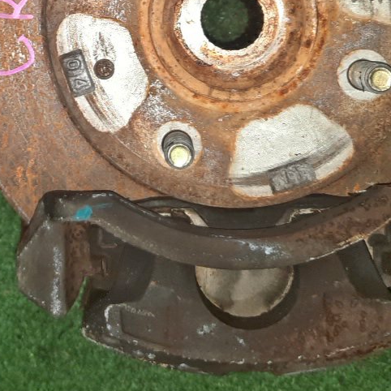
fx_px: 843
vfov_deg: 24.9
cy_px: 5
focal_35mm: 66
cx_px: 54
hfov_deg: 25.4
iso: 364
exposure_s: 1/33
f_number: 2
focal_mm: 4.6
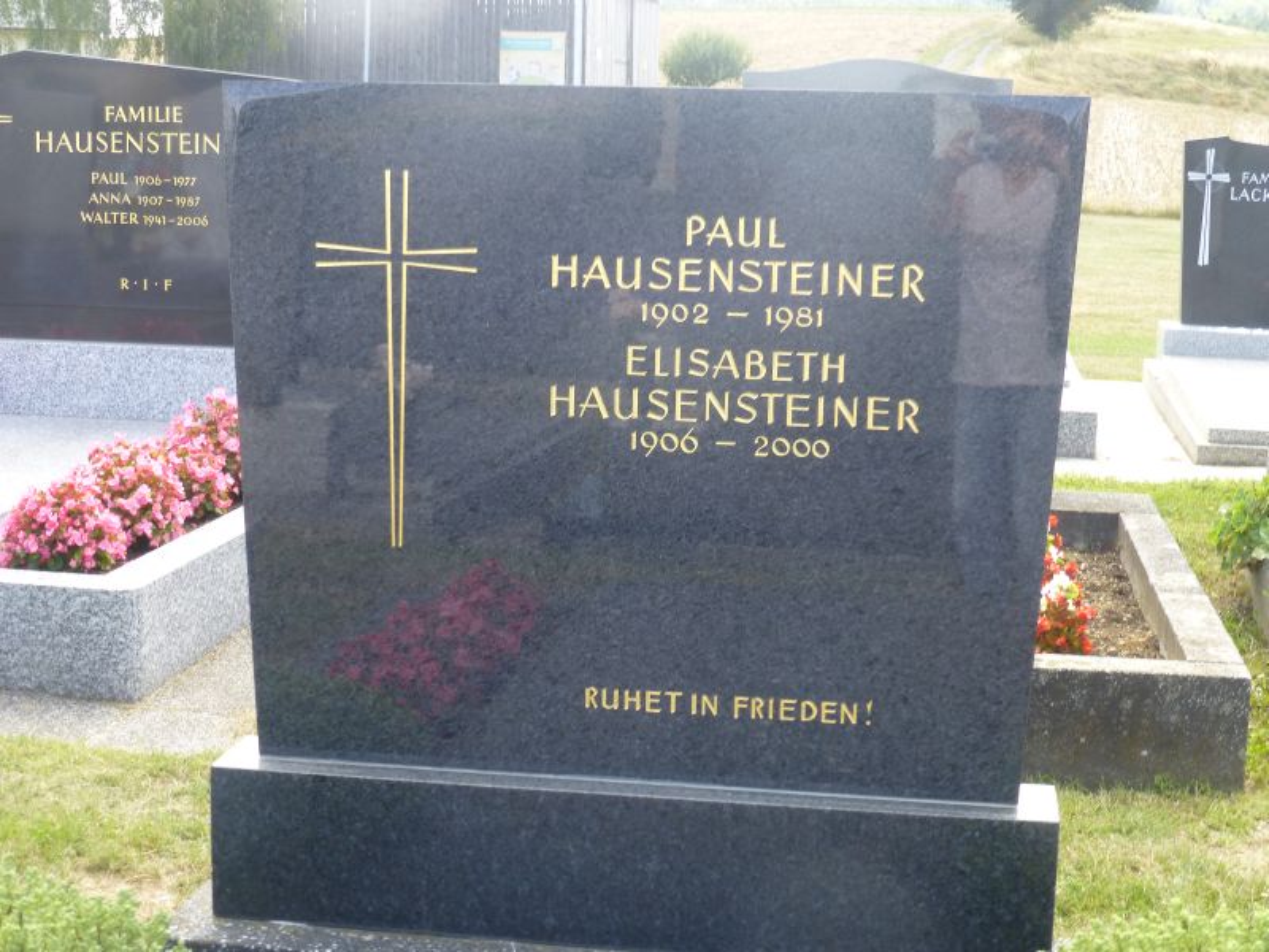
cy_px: 476
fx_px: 2126
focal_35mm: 58
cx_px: 634
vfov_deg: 25.2
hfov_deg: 33.2
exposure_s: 1/60
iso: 100
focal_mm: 10.3
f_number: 4.7
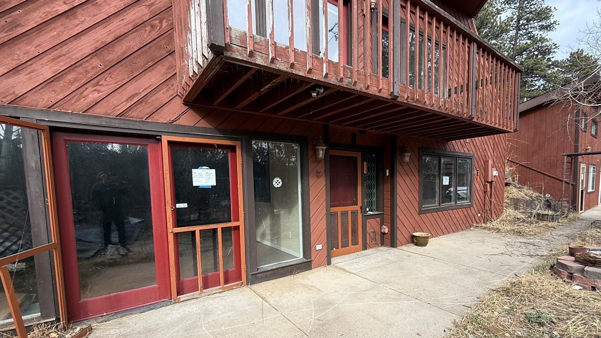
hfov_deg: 95.6
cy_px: 203
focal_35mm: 17
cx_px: 331
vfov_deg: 63.3
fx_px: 271
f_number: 2.2
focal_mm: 2.22
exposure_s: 1/304
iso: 64
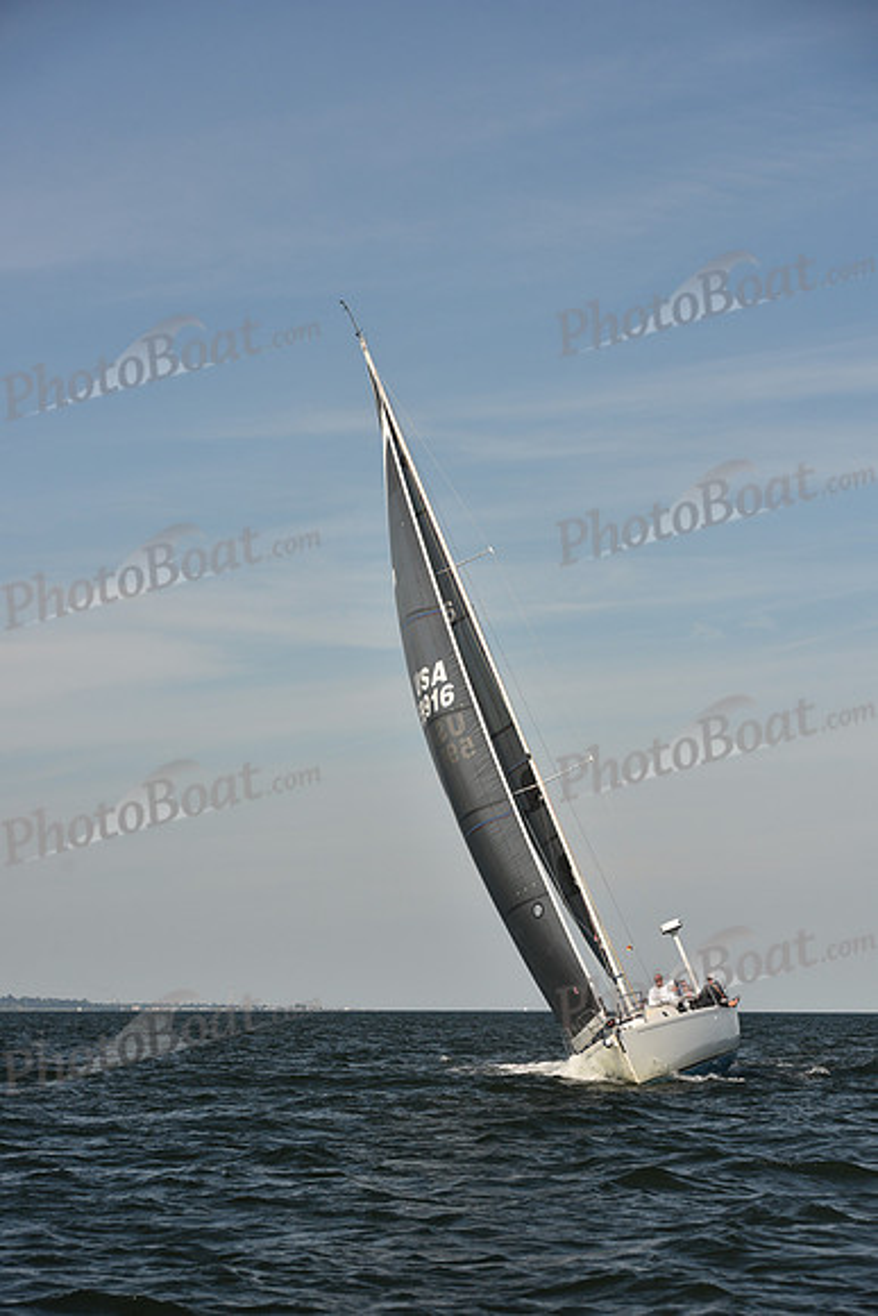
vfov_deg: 22.1
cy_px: 658
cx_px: 439
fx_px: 3363
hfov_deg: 14.9
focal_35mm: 92
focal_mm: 92
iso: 250
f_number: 6.3
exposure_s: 1/640
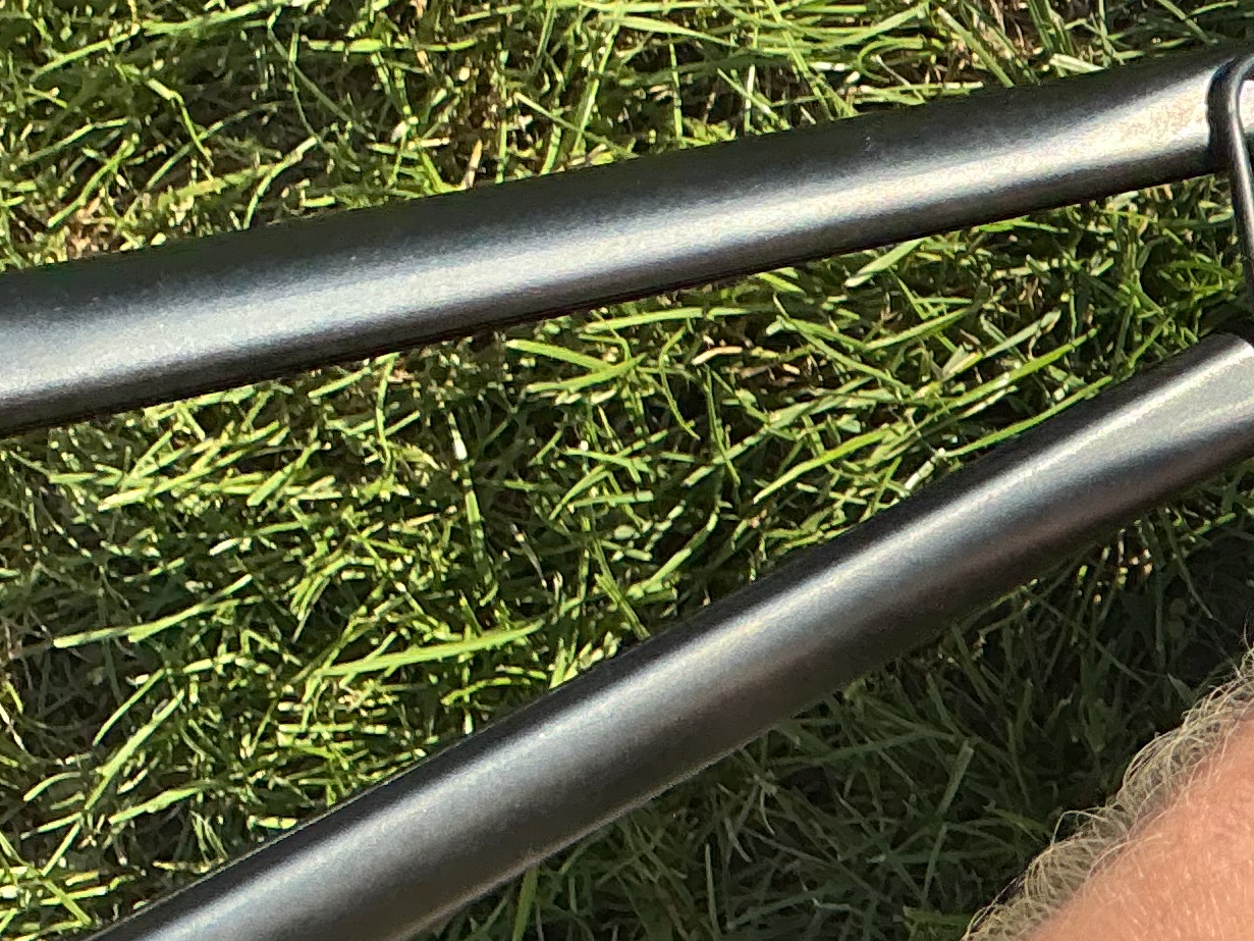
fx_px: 3441
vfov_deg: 15.1
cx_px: 1782
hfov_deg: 18.7
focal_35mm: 95
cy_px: -120
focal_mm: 3
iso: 25
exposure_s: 1/816
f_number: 1.8
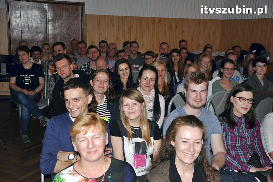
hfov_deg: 43.6
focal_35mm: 45
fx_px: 341
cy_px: 91
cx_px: 136
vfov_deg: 29.8
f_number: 4.2
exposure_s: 1/60
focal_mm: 30
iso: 1000
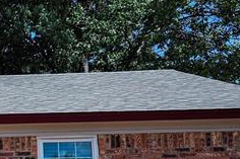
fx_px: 753
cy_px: 163
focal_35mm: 113
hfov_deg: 15.1
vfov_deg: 12.0
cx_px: -223
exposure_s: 1/1250
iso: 125
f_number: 4
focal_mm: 26
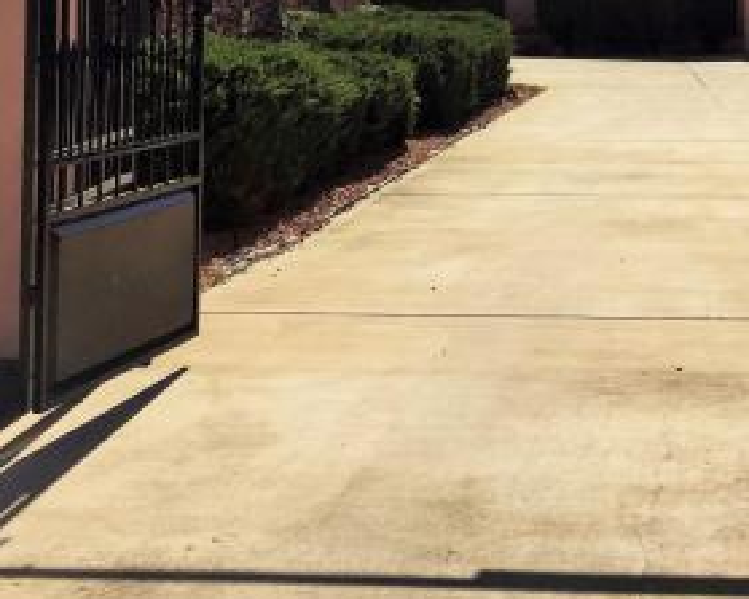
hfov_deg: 28.7
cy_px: -8
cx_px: 556
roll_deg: -1.6
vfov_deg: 22.5
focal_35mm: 65
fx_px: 1440
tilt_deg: +2.4
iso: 32
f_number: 2.2
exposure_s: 1/3968
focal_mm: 4.15
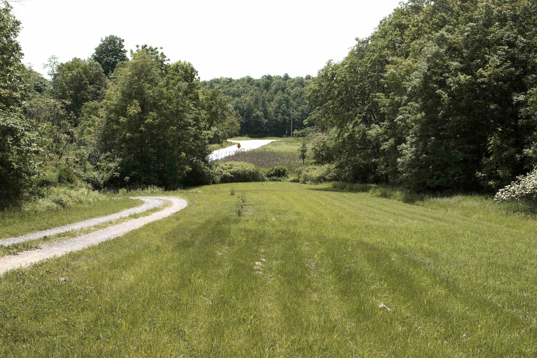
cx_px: 268
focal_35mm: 48
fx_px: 716
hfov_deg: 41.1
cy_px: 179
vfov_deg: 28.1
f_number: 8
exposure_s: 1/250
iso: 100
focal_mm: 32
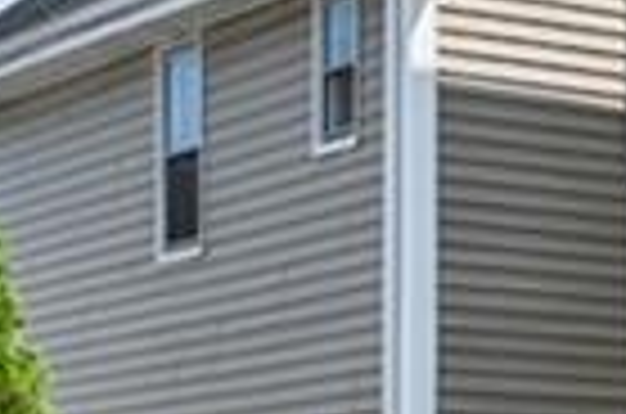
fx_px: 2047
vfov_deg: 11.1
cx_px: 2054
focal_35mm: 118
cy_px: -223
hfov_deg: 10.2
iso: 100
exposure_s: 1/400
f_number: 8
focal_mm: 16
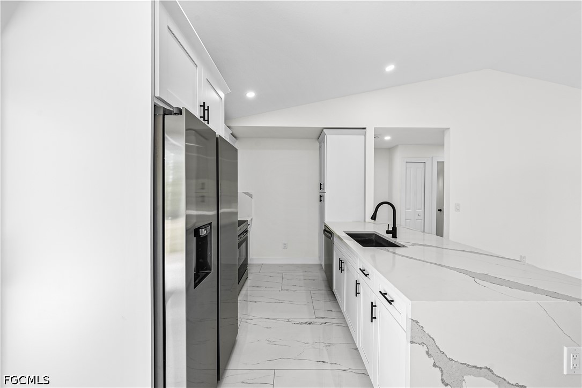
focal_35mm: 12
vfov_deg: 90.0
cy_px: 194
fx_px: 194
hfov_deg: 112.6
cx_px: 291
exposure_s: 1/6
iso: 200
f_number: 9
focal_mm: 12
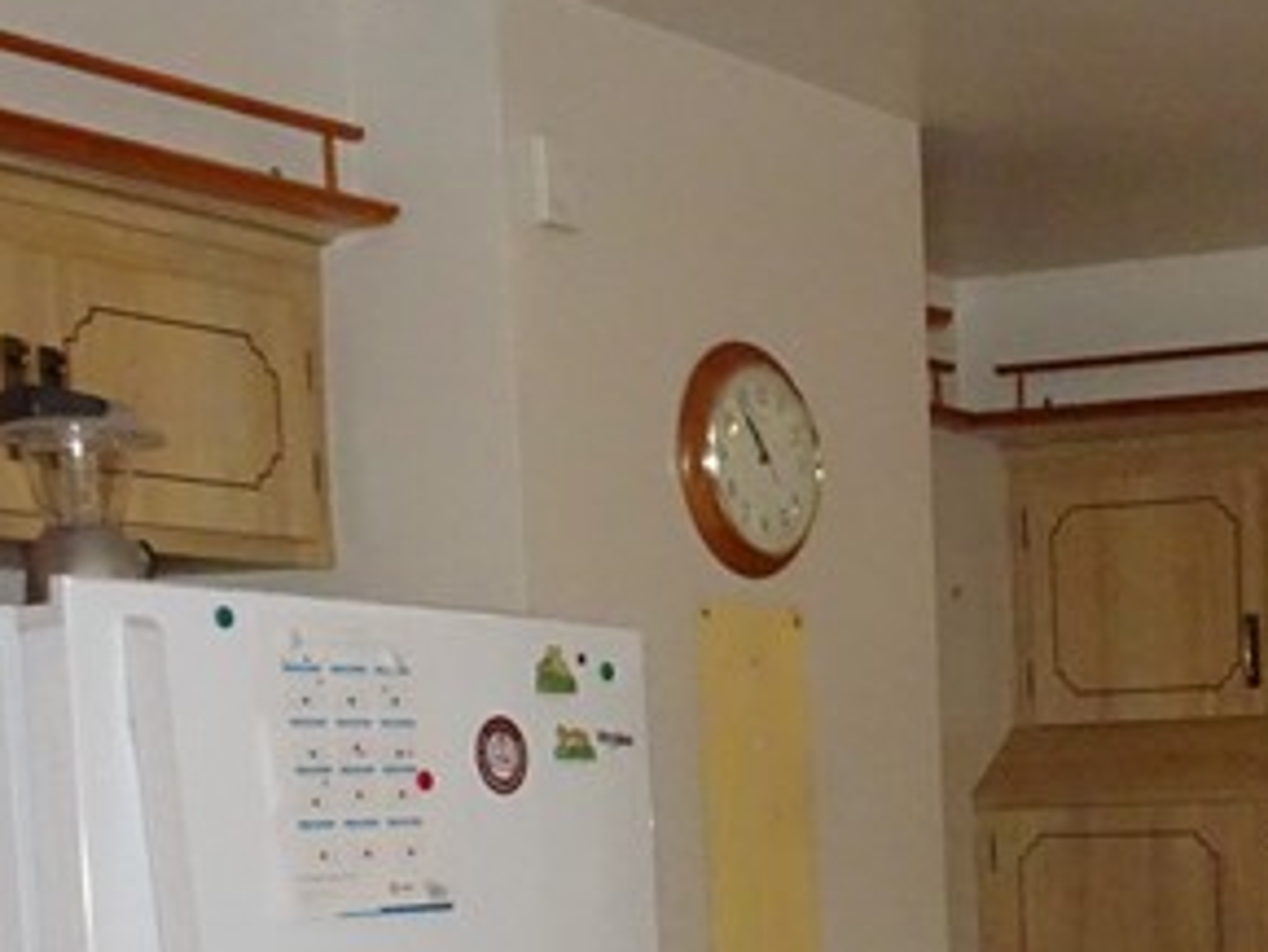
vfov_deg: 16.4
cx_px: 1329
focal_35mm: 85
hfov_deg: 22.0
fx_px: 3115
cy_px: 1242
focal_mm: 4.1
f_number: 3.5
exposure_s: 1/320
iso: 800
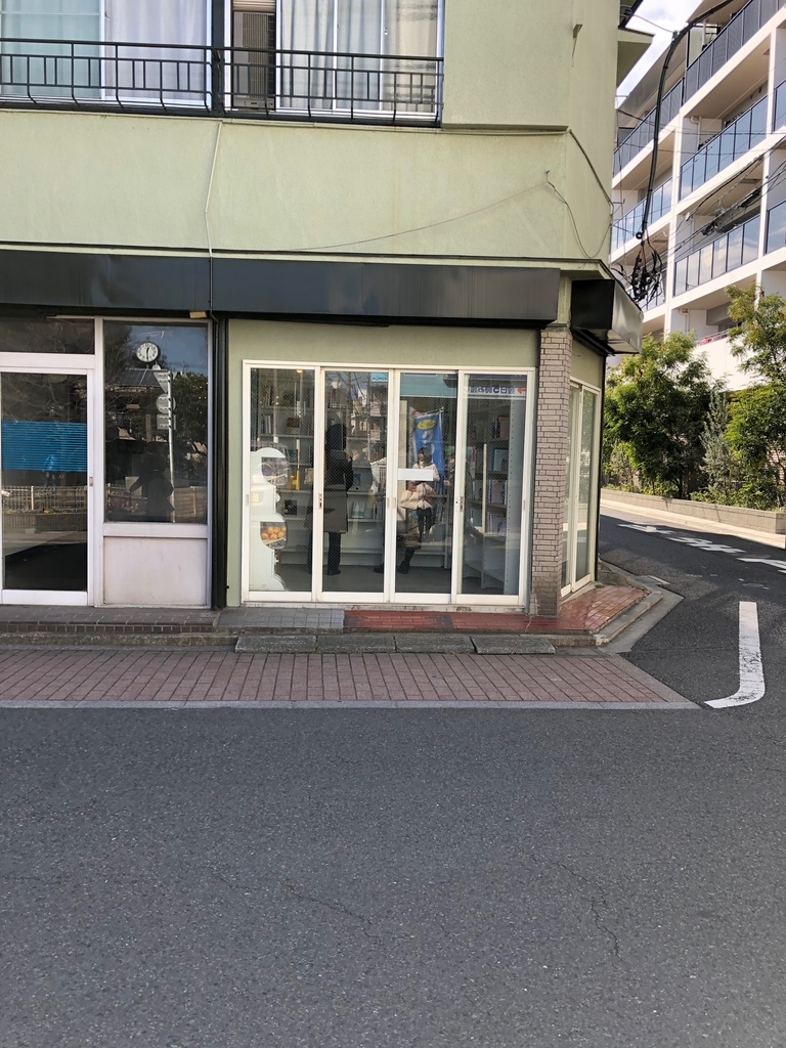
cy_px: 524
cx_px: 393
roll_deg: -0.2
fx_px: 848
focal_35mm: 28
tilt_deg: -4.1
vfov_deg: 63.4
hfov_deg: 49.7
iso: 20
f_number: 1.8
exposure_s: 1/440
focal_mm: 4
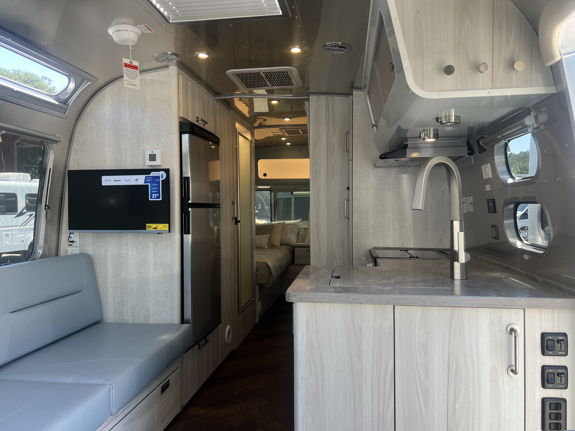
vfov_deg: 53.1
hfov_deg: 67.3
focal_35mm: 26
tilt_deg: -2.2
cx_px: 288
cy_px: 216
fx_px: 432
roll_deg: +2.4
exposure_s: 1/141
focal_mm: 5.7
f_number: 1.5
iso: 32
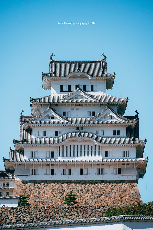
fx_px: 1275
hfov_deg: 6.9
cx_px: 76
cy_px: 115
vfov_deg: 10.3
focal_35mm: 200
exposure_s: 1/500
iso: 100
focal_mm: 200
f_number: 6.3
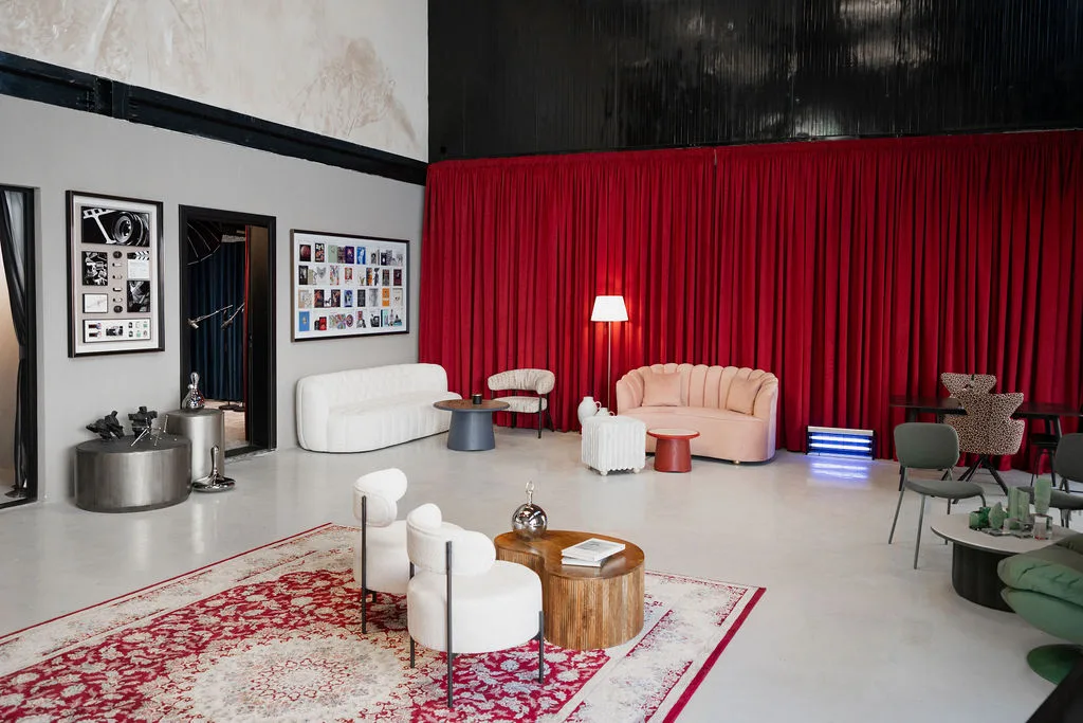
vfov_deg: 46.2
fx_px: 845
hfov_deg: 65.2
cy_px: 332
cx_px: 580
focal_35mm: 28
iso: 1250
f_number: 2.8
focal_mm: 26
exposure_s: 1/200
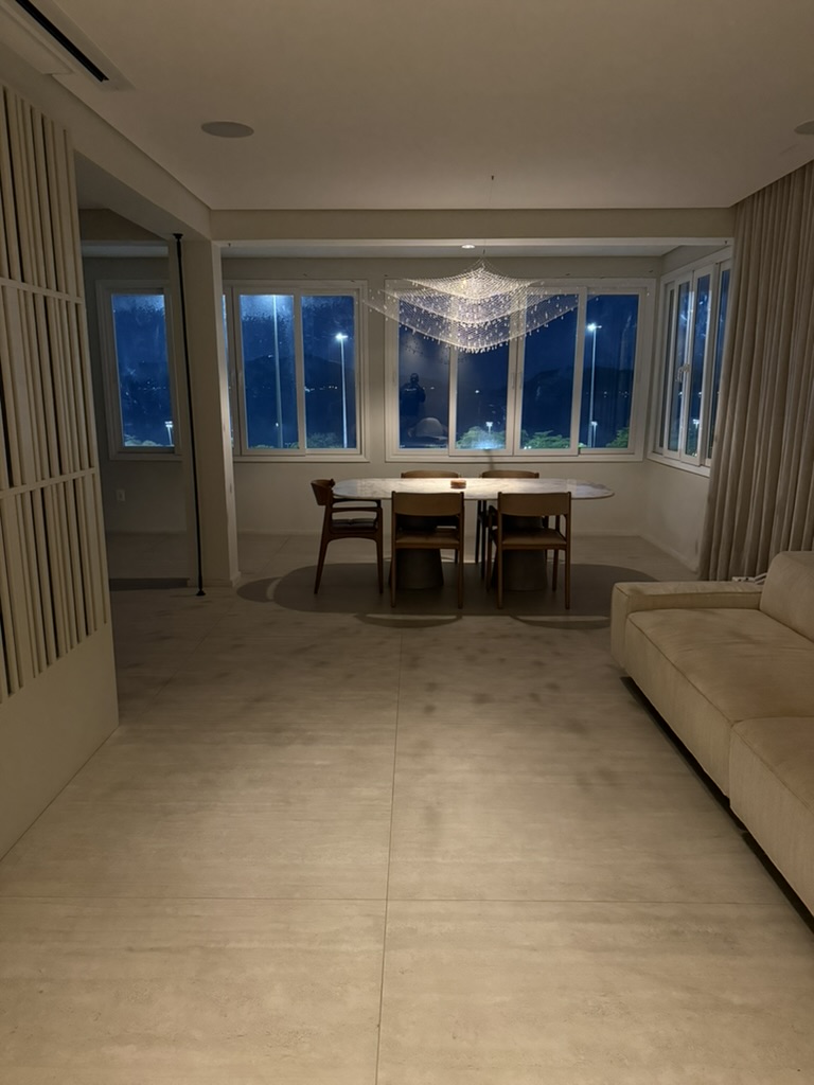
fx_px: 752
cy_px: 542
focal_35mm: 24
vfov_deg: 71.6
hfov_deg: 56.8
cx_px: 407
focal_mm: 6.76
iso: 1000
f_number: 1.78
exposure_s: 1/30
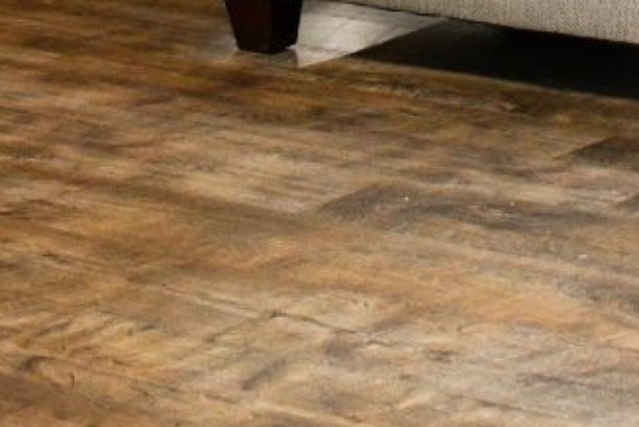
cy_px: -617
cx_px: 731
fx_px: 2381
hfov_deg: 14.9
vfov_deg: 9.2
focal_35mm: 134
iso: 3200
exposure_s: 1/80
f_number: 3.5
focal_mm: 18
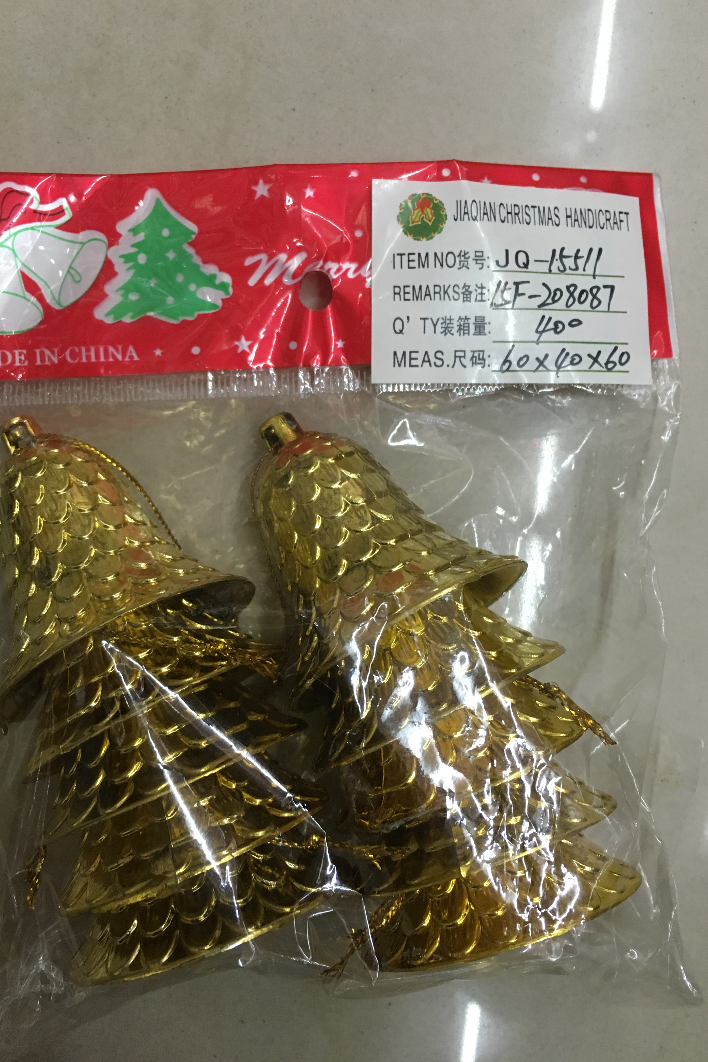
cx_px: 330
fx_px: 915
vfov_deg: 60.3
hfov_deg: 42.3
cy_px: 537
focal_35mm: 31
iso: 160
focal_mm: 4.15
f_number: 2.2
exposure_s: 1/33
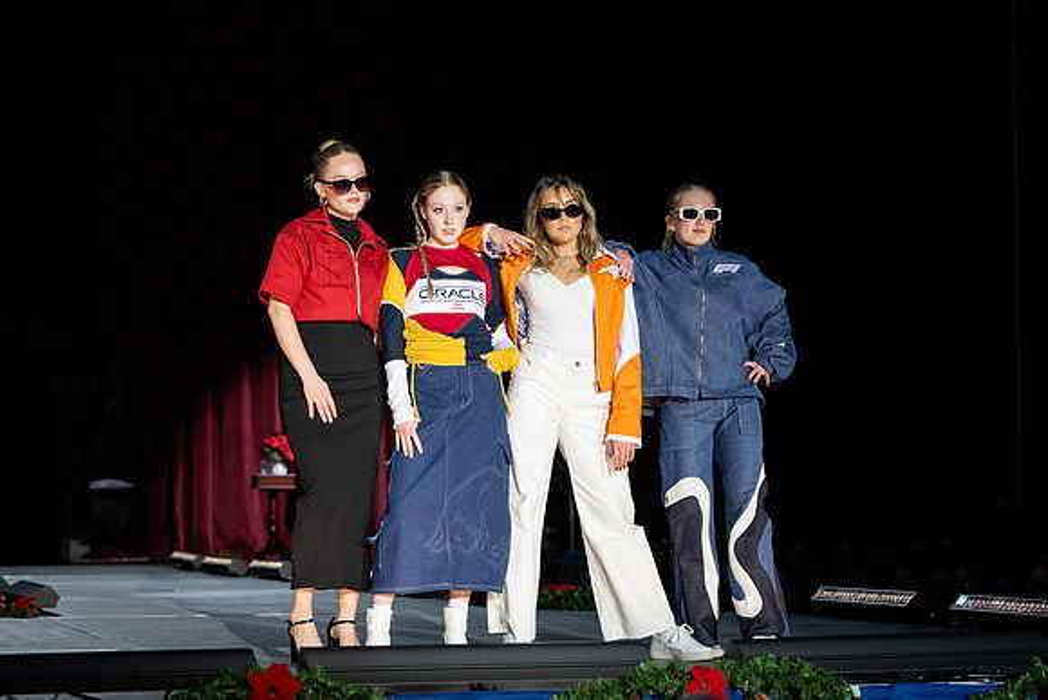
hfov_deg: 23.2
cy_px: 338
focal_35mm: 88
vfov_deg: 15.6
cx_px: 460
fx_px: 2555
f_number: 3.5
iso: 800
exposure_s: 1/400
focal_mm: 77
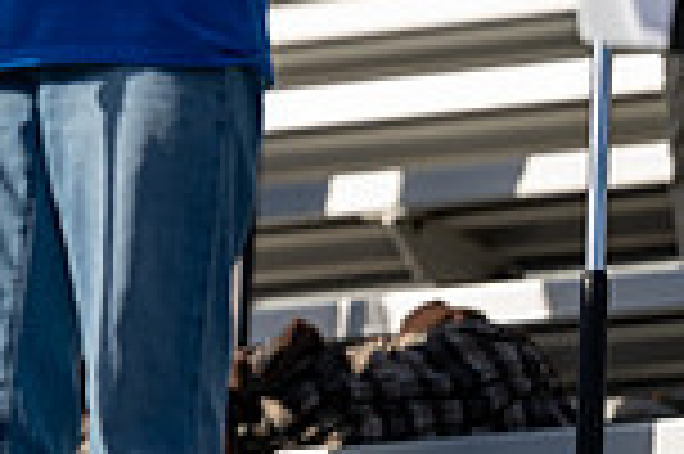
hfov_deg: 4.5
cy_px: -411
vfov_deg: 3.0
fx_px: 8693
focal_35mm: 458
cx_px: -598
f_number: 4
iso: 100
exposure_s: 1/1000
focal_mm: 120
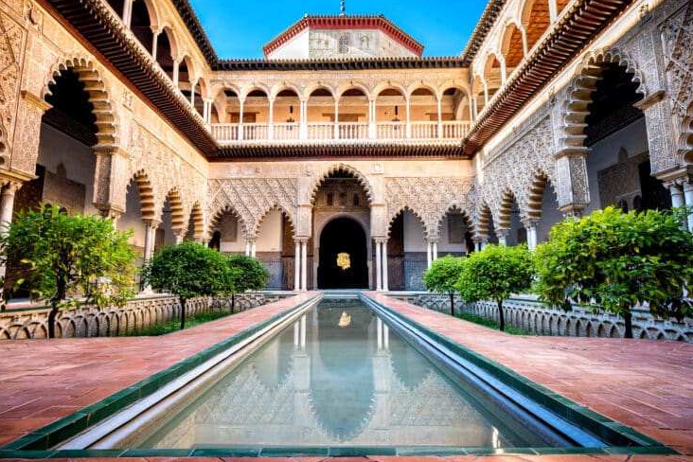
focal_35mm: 21
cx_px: 339
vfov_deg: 59.5
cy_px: 223
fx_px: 404
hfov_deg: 81.2
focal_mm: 20
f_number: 9
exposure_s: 1/60
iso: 200
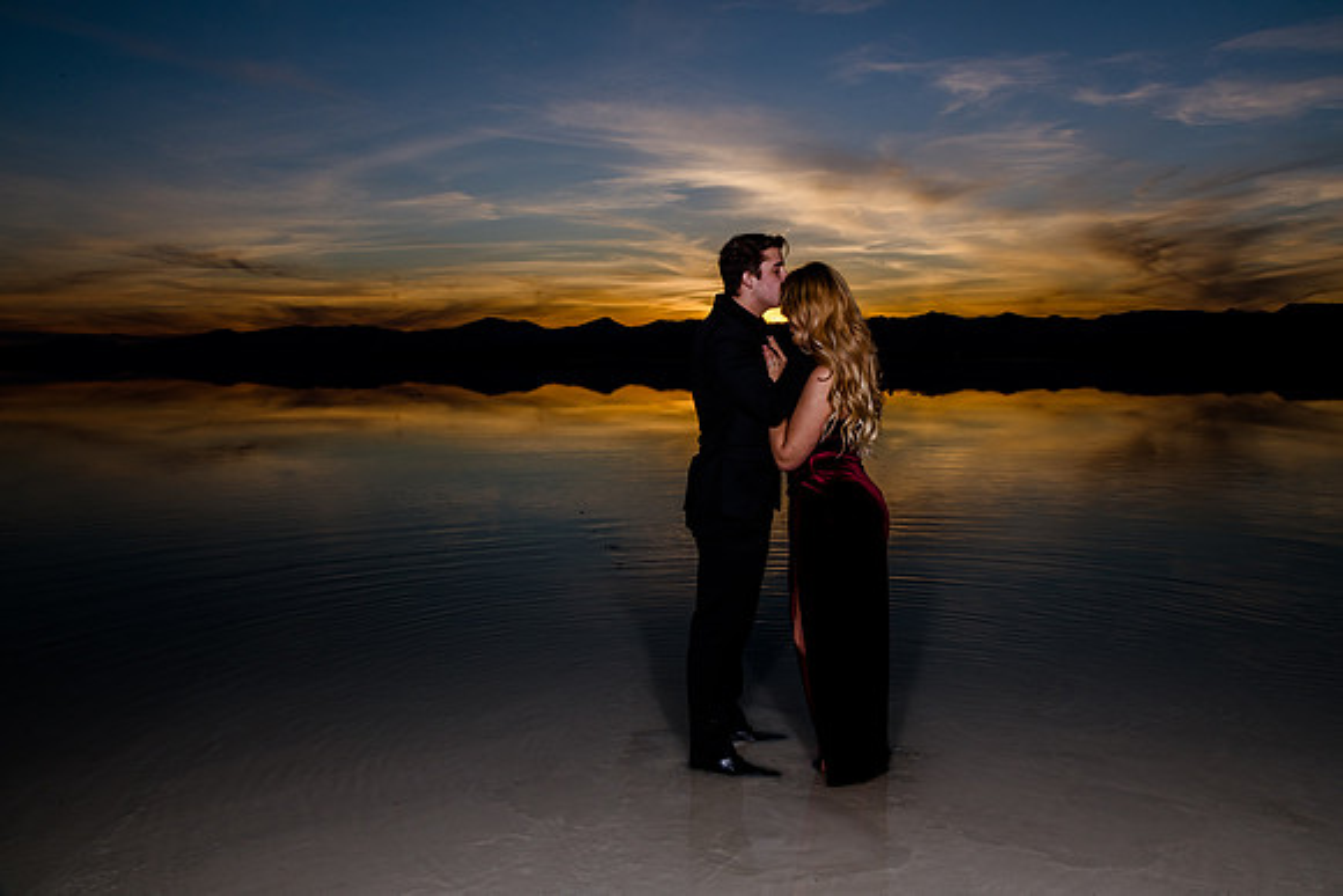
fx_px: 1165
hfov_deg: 59.9
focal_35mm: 31
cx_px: 699
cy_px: 430
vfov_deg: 42.1
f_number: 18
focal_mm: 30
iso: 200
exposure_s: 1/200
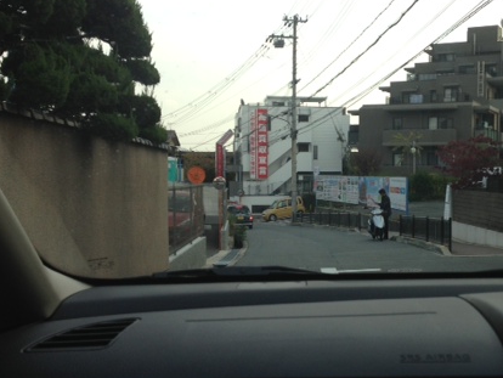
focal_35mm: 51
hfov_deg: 36.8
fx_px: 742
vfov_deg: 28.6
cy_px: 216
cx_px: 357
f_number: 2.4
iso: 50
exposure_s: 1/404
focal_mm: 4.13
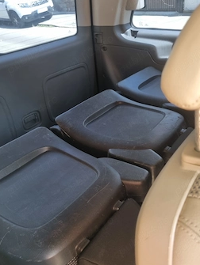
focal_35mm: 31
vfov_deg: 58.3
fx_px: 238
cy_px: 128
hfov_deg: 45.4
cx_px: 116
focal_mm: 5.4
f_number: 1.8
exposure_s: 1/100
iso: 200
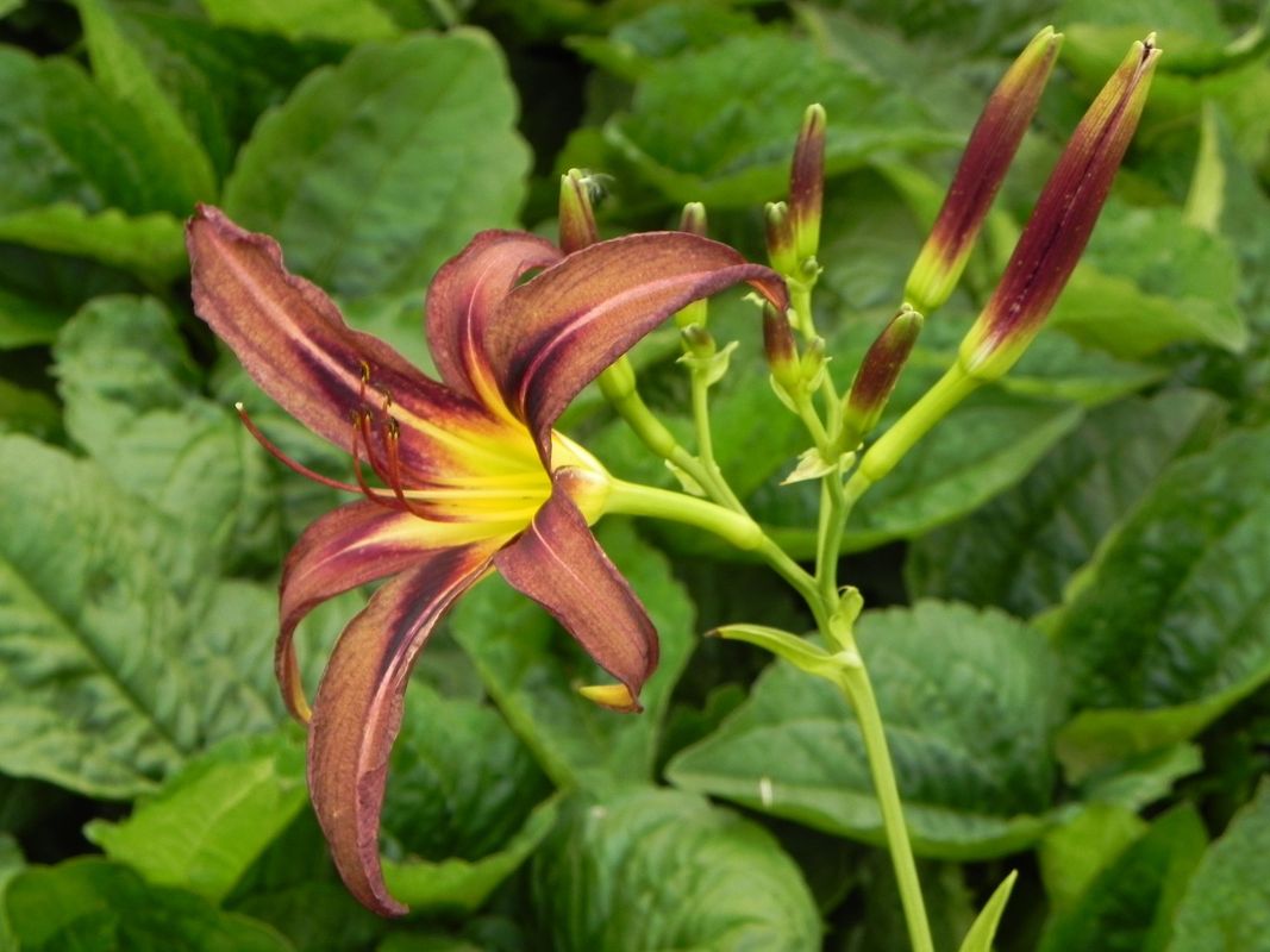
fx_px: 4732
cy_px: 476
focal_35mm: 129
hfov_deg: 15.3
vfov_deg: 11.5
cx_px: 635
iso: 160
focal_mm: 23
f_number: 5
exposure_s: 1/200
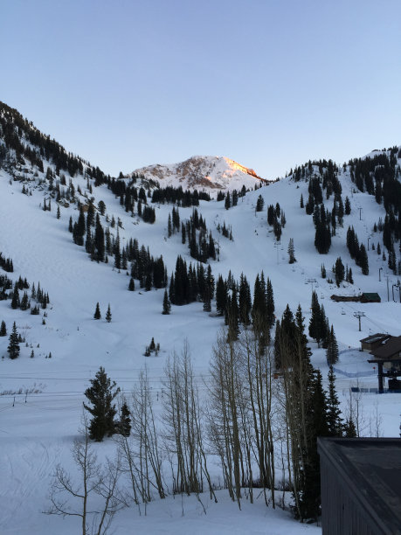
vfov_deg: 61.7
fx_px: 448
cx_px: 200
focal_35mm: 29
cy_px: 268
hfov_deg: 48.2
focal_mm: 4.15
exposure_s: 1/60
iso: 40
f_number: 2.2
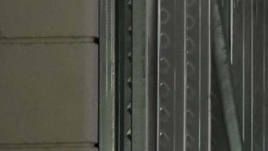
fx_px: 4307
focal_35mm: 606
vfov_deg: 2.0
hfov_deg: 3.5
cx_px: 460
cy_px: -13
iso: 2800
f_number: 4.5
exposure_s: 1/60
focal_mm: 102
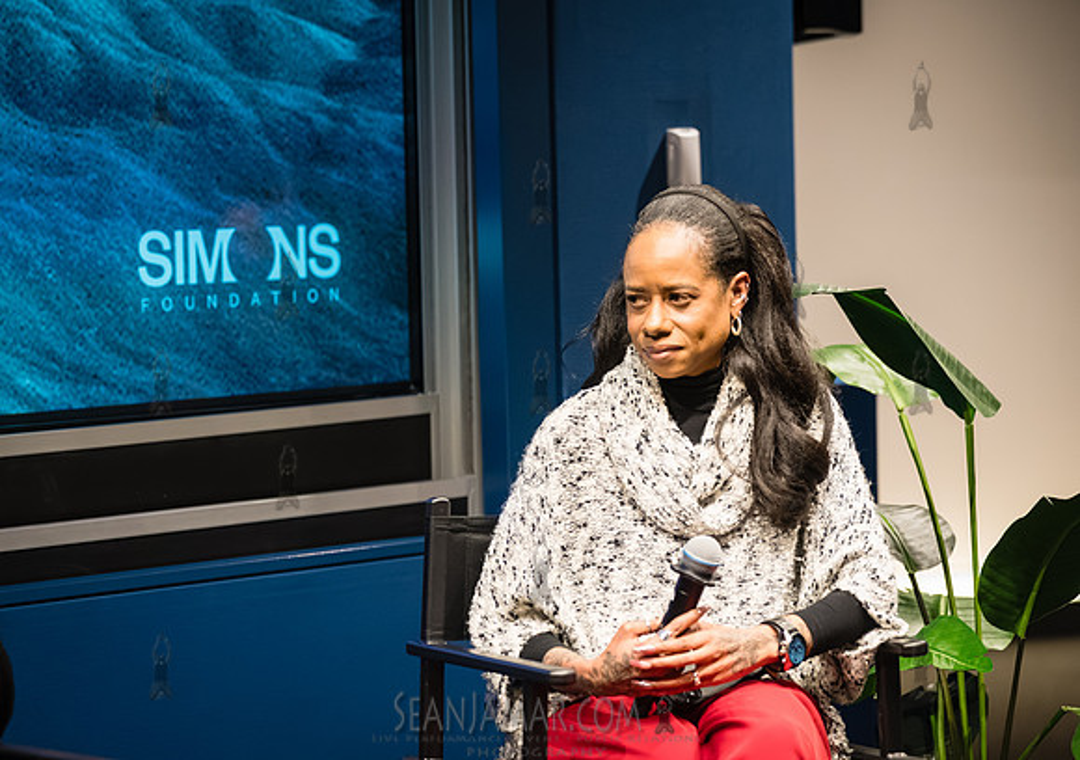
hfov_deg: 15.9
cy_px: 338
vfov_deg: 11.2
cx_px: 534
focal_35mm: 127
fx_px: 3871
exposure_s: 1/200
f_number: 3.5
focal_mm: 110
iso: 6400
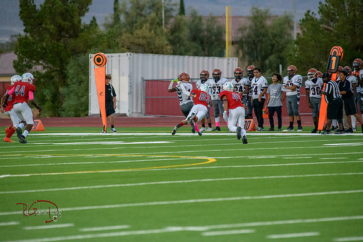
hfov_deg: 6.9
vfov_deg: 4.6
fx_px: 3026
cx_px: 182
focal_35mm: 300
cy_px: 121
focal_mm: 300
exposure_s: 1/8000
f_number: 5
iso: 5000
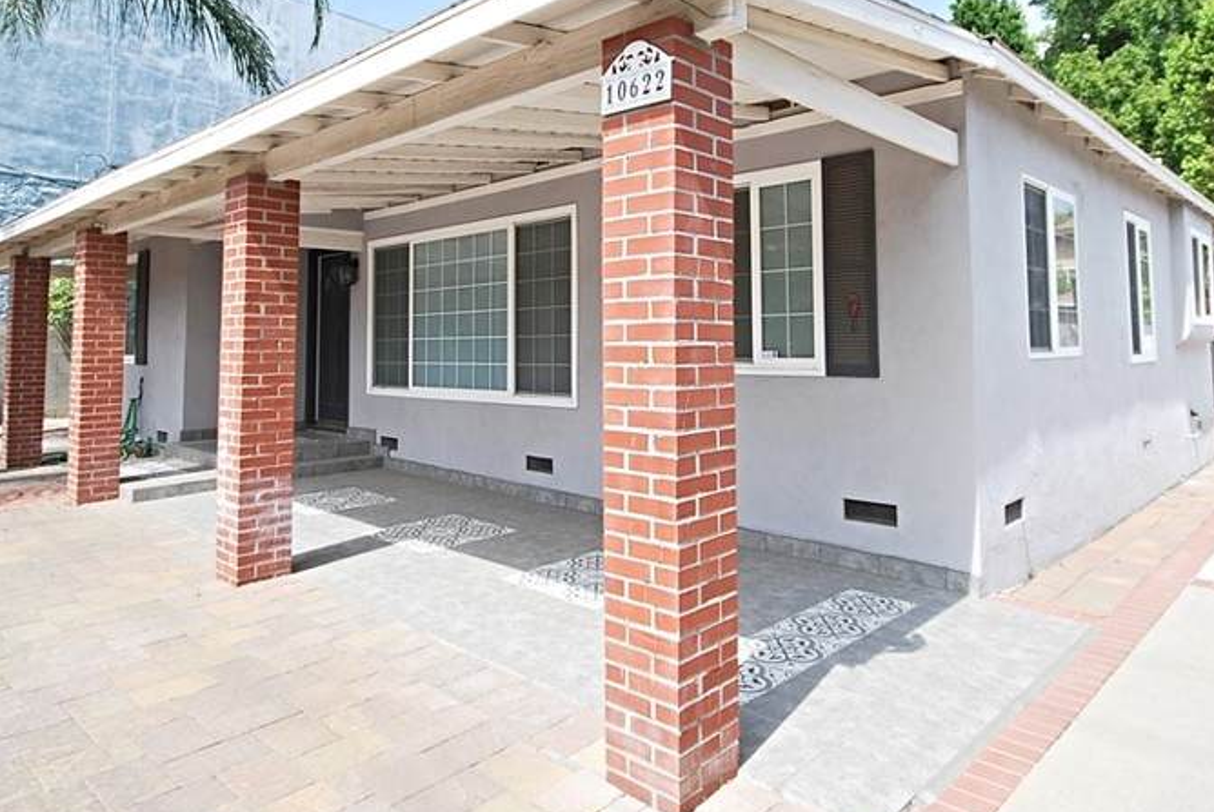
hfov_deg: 76.0
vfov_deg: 54.5
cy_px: 293
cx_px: 638
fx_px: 776
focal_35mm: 23
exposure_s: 1/200
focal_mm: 10
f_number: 7.1
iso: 100
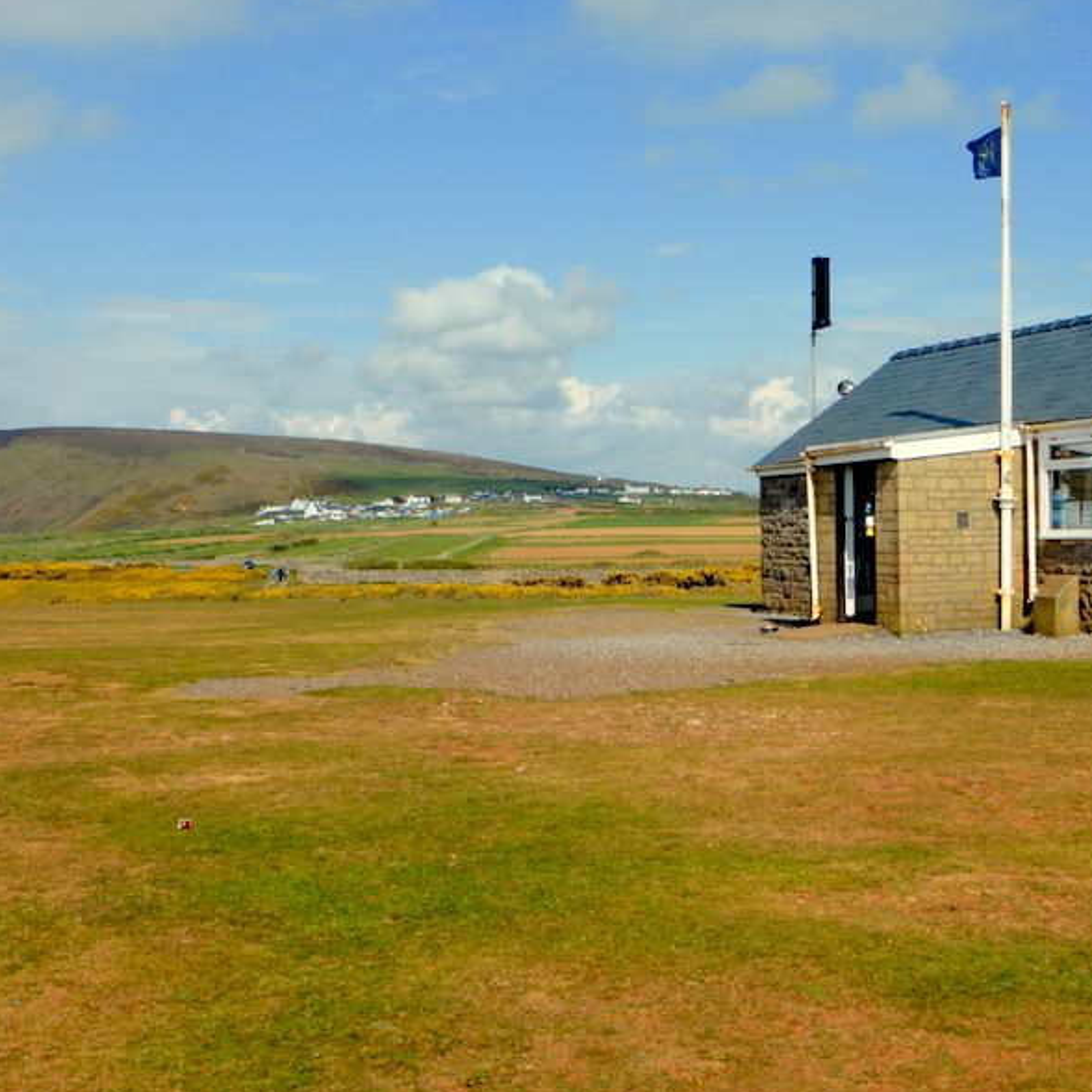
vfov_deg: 35.4
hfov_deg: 35.1
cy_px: 547
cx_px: 705
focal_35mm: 48
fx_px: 1713
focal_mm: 6.9
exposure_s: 1/1300
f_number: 3.9
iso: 100
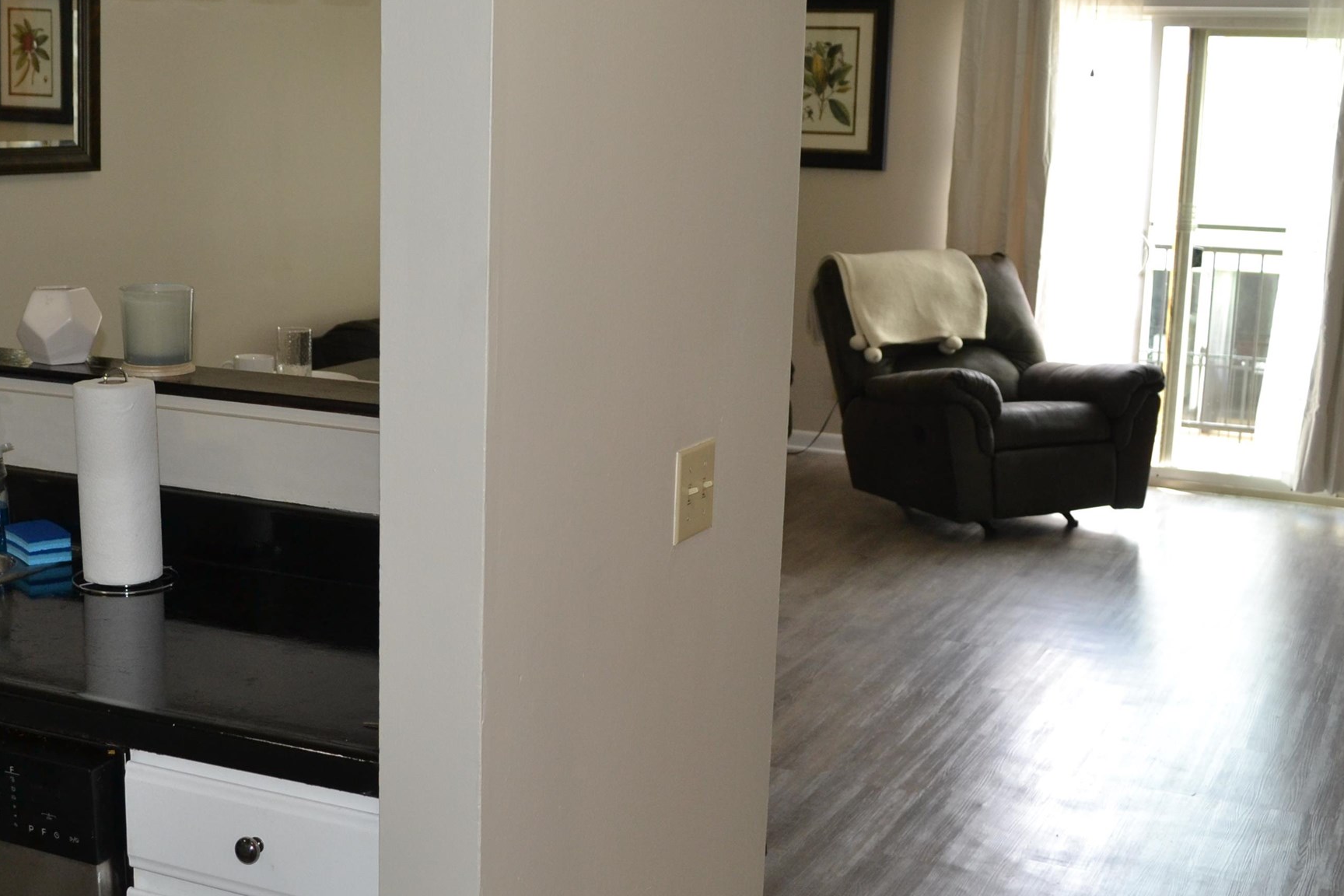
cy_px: 479
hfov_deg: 40.8
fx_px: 1792
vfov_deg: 28.1
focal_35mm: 48
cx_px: 508
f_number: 4
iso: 400
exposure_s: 1/100
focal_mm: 18
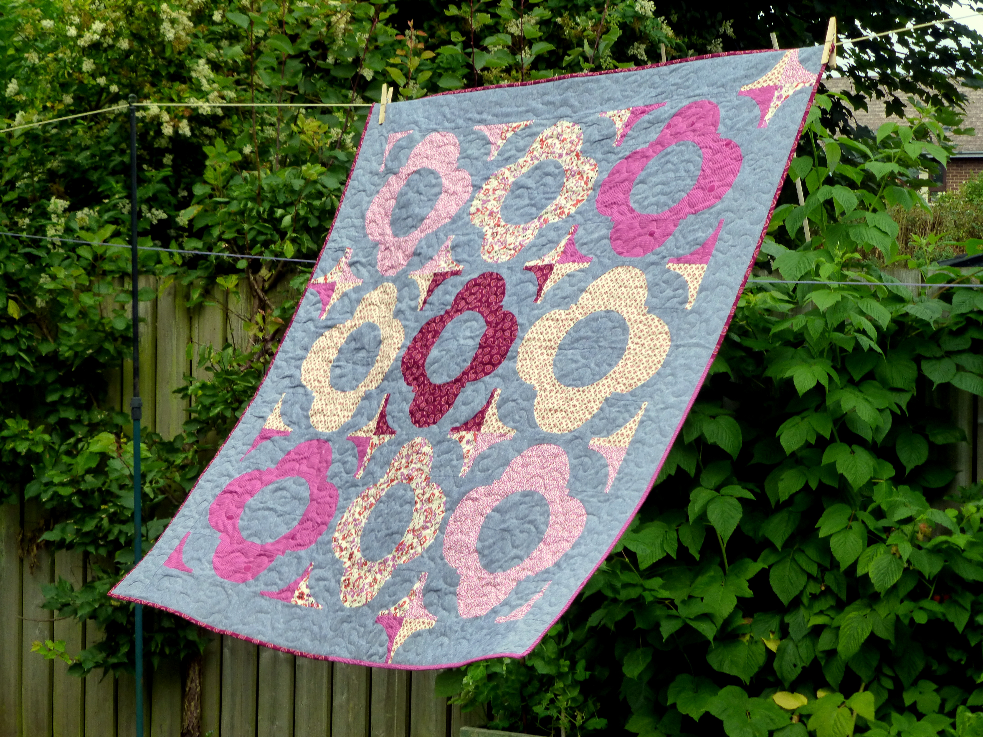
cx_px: 492
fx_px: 2243
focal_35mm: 79
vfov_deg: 18.7
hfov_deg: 24.7
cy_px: 368
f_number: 5.1
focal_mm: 14.2
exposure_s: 1/200
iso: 160
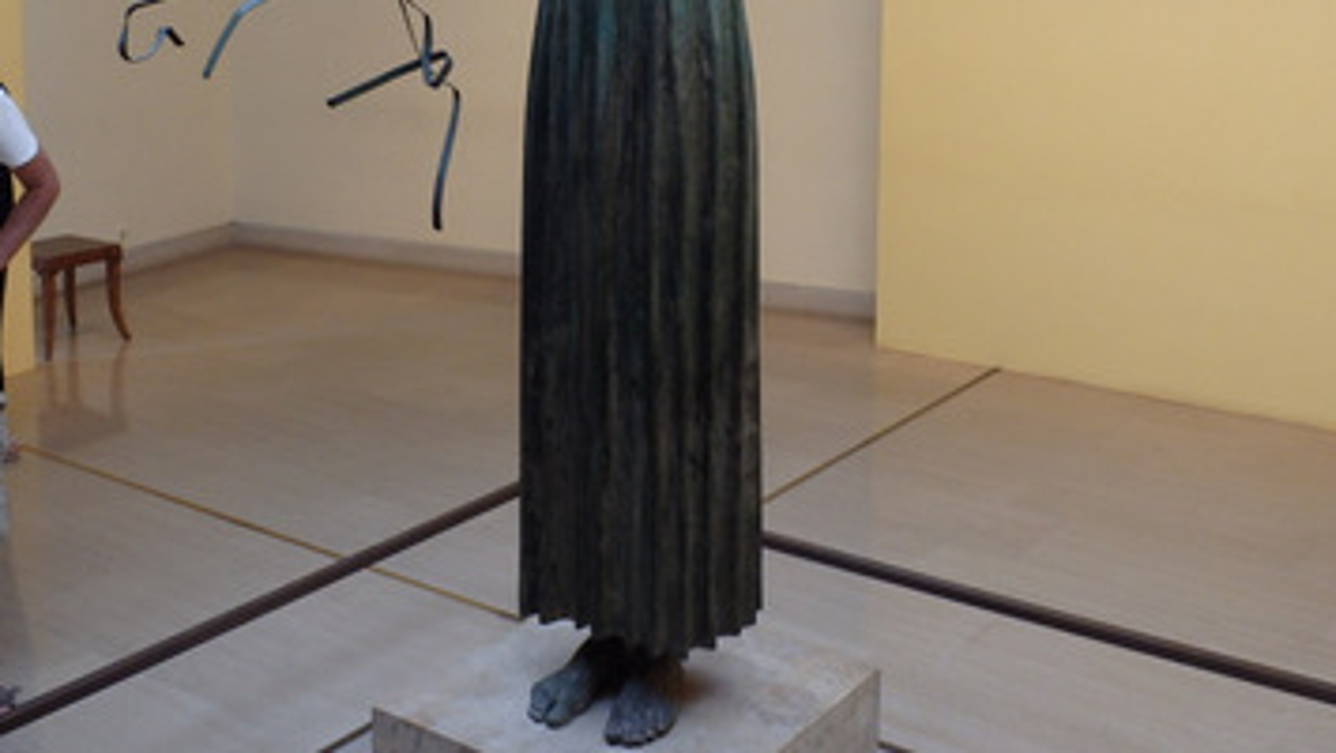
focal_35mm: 43
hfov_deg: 47.3
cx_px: 662
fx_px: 1524
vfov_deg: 27.0
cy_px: 104
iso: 200
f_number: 3.9
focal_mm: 5
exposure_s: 1/30
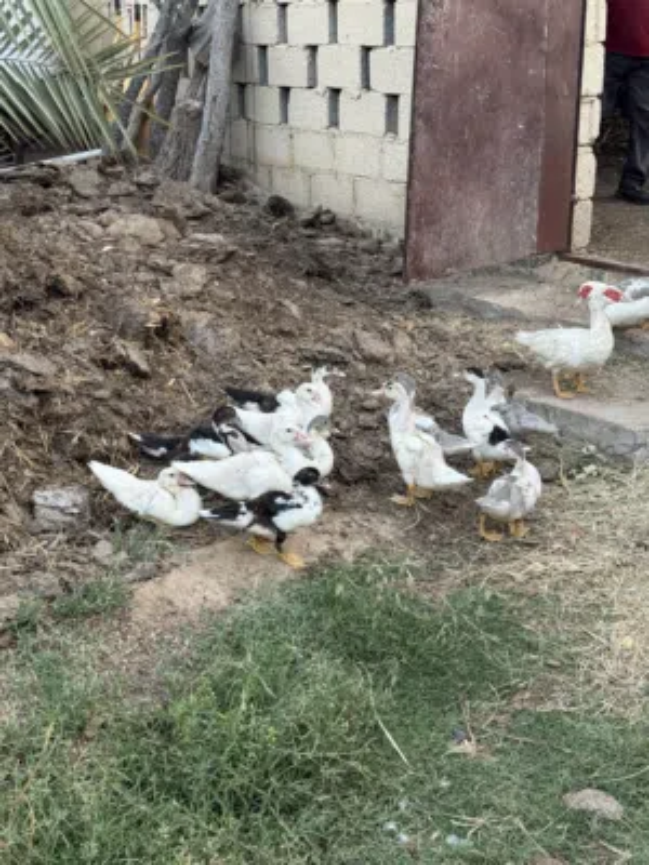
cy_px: 432
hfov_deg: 30.3
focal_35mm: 48
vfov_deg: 39.7
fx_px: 1200
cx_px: 324
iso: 64
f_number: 1.78
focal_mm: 6.76
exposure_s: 1/121
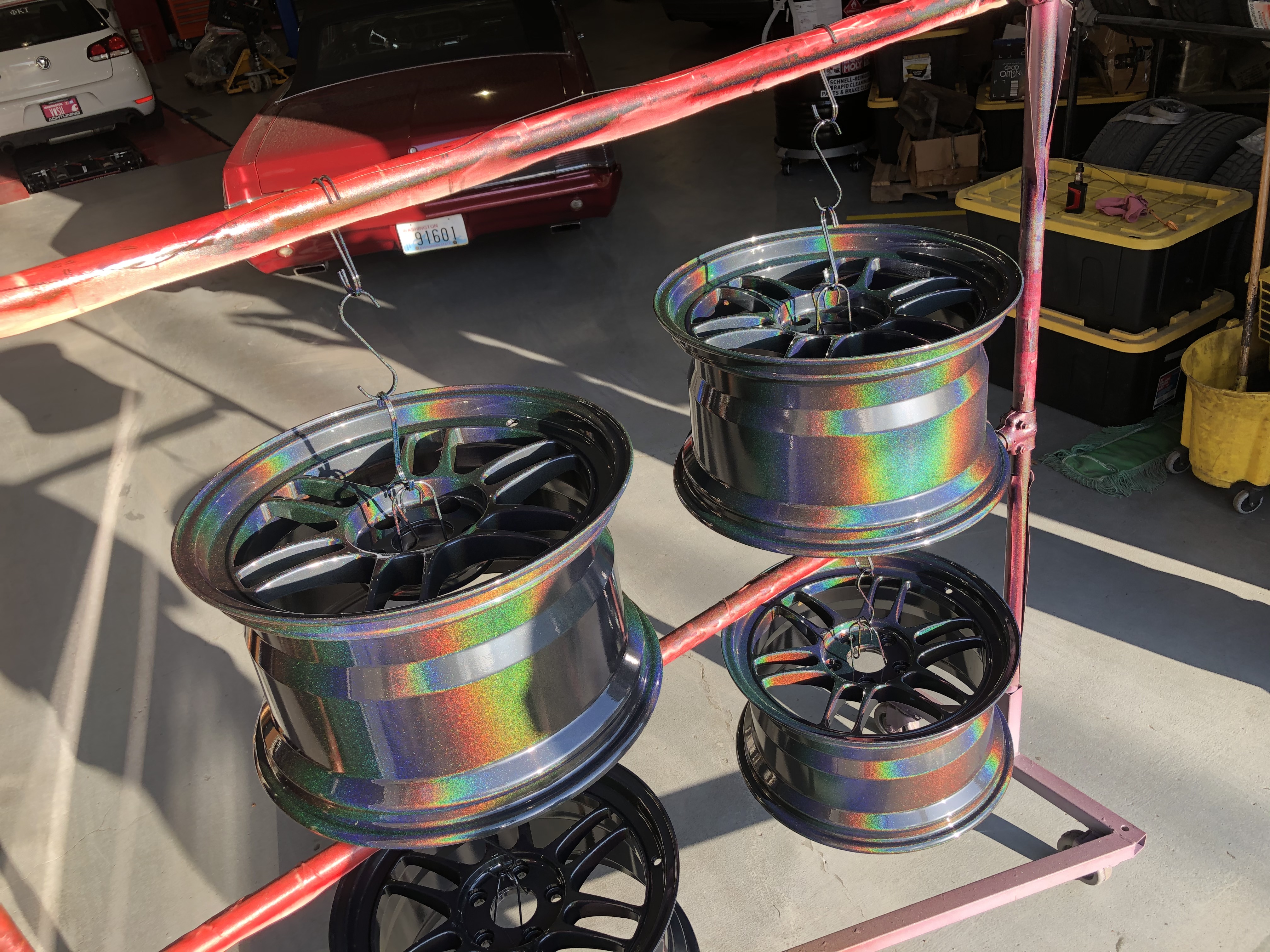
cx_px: 635
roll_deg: +8.3
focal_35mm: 28
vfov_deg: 49.7
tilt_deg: -30.1
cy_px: 476
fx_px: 1027
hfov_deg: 63.4
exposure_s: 1/132
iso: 20
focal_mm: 3.99
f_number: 1.8
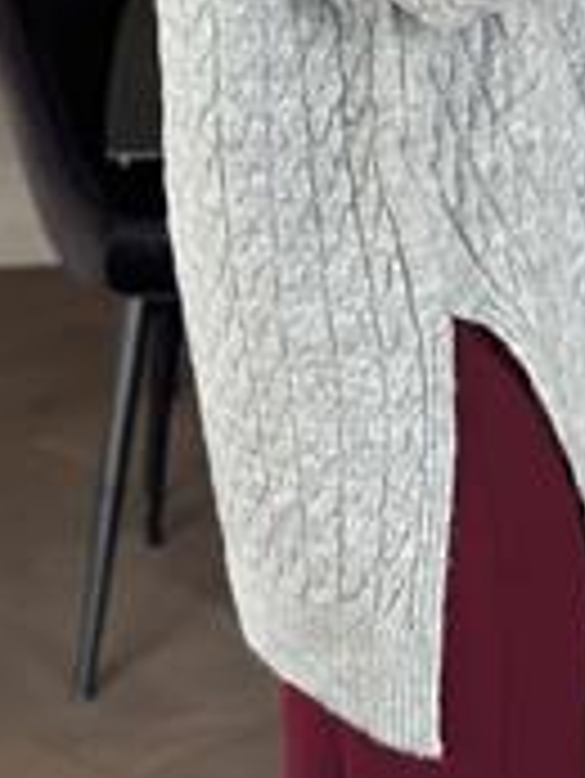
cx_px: 414
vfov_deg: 13.8
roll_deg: +4.0
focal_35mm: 140
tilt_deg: -15.4
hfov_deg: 10.6
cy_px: -103
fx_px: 3151
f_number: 1.78
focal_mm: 6.86
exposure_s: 1/40
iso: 400
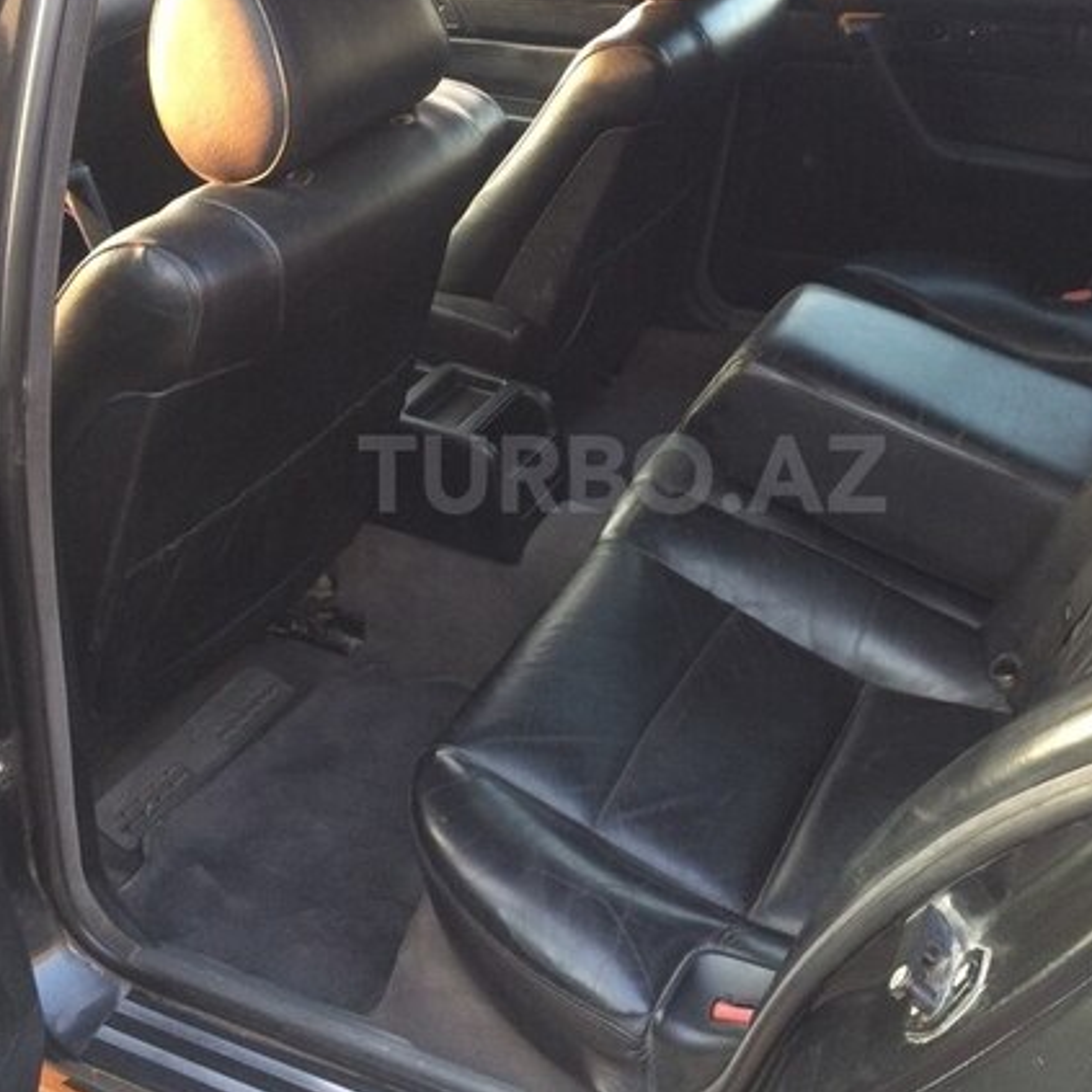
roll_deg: +0.8
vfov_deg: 41.8
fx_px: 1428
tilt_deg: -29.0
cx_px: 622
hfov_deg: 41.8
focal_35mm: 40
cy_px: 474
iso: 100
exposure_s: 1/33
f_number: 2.2
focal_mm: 4.15
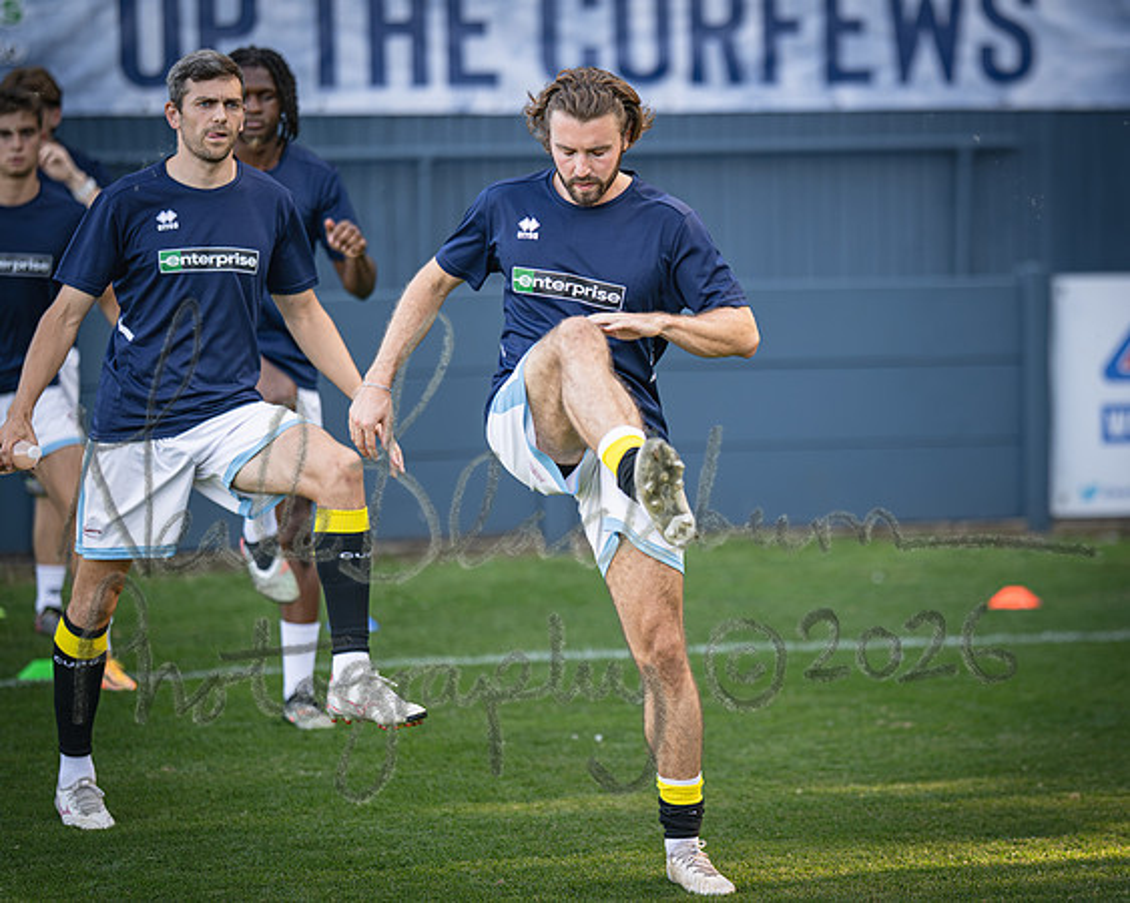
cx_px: 735
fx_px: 5508
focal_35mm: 165
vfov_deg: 9.4
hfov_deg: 11.7
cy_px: 414
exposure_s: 1/2000
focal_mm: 135
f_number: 1.8
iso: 400
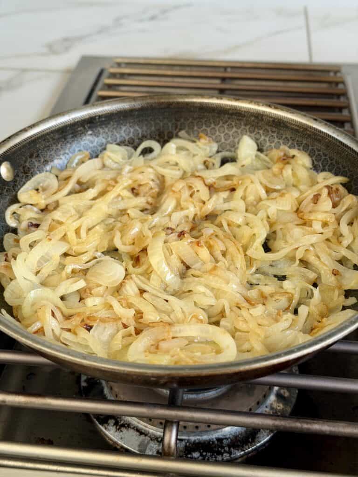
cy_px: 238
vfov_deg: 39.7
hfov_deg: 30.3
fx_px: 662
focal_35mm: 48
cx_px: 179
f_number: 1.78
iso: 64
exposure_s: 1/786
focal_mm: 6.76
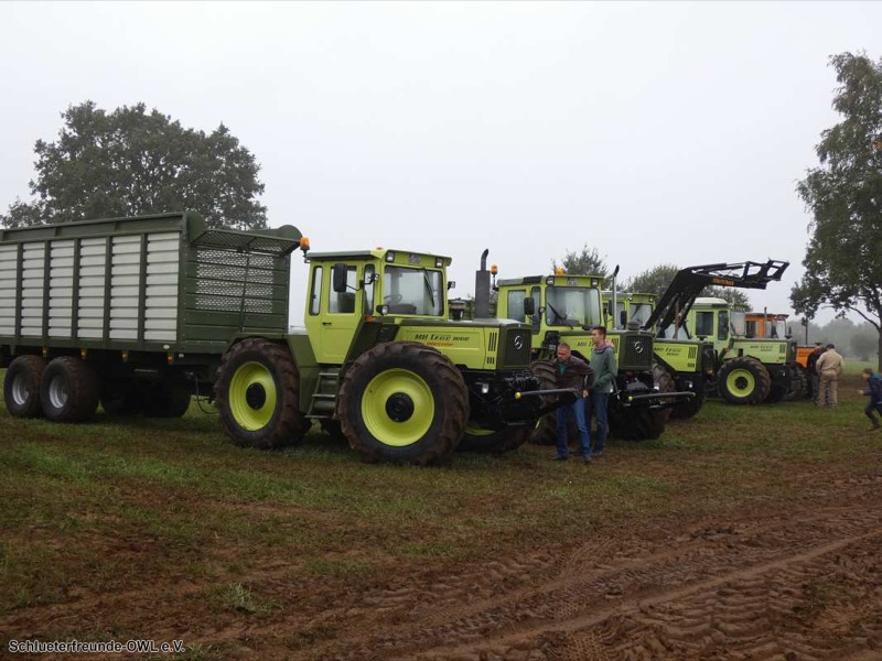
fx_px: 994
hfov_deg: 47.9
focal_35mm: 39
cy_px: 330
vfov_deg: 36.8
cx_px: 441
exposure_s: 1/80
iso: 80
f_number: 3.6
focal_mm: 7.1
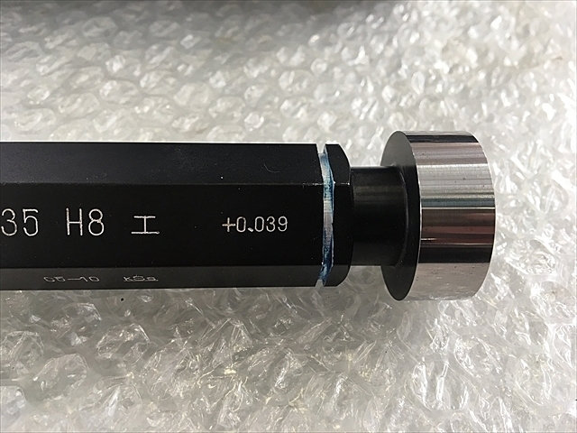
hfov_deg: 61.7
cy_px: 216
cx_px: 288
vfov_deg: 48.2
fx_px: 483
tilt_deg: -53.2
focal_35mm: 29
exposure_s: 1/40
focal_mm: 4.15
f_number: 2.2
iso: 25
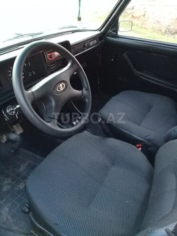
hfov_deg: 45.4
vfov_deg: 58.4
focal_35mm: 31
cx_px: 88
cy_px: 118
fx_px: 211
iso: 400
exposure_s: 1/17
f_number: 2.2
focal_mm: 3.3
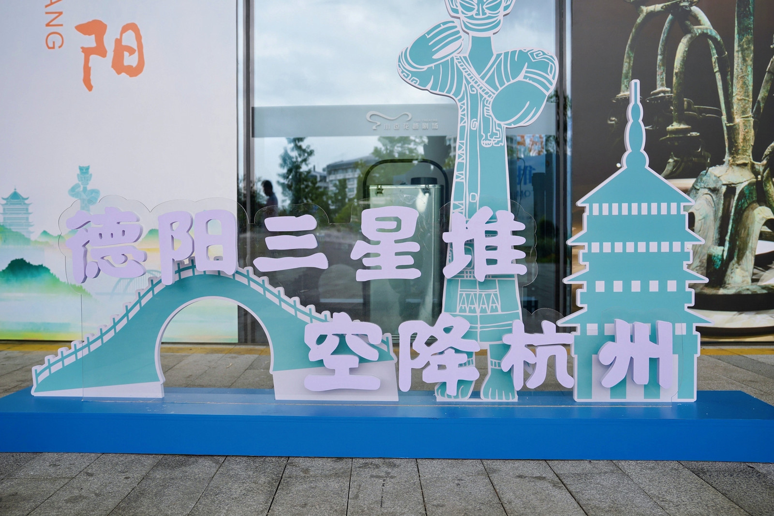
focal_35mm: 30
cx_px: 387
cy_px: 258
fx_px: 645
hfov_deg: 61.9
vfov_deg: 43.6
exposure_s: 1/213
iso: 160
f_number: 5
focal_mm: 25.5
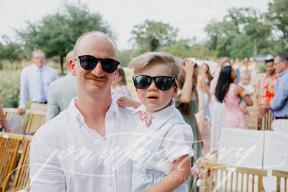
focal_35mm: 34
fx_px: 268
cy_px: 96
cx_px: 144
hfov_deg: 56.5
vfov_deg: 39.4
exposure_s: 1/640
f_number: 4
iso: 250
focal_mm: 33.5
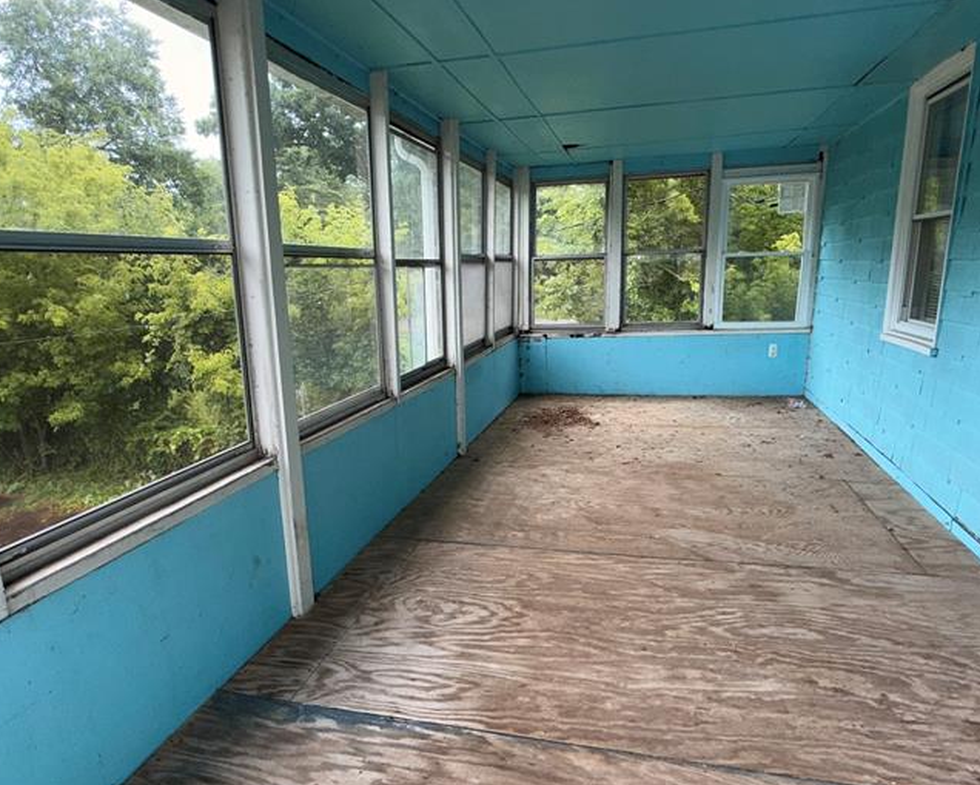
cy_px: 407
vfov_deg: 63.1
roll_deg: +0.8
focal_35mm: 22
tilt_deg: -12.2
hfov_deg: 75.0
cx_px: 493
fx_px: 638
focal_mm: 2.22
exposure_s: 1/122
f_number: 2.2
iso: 50
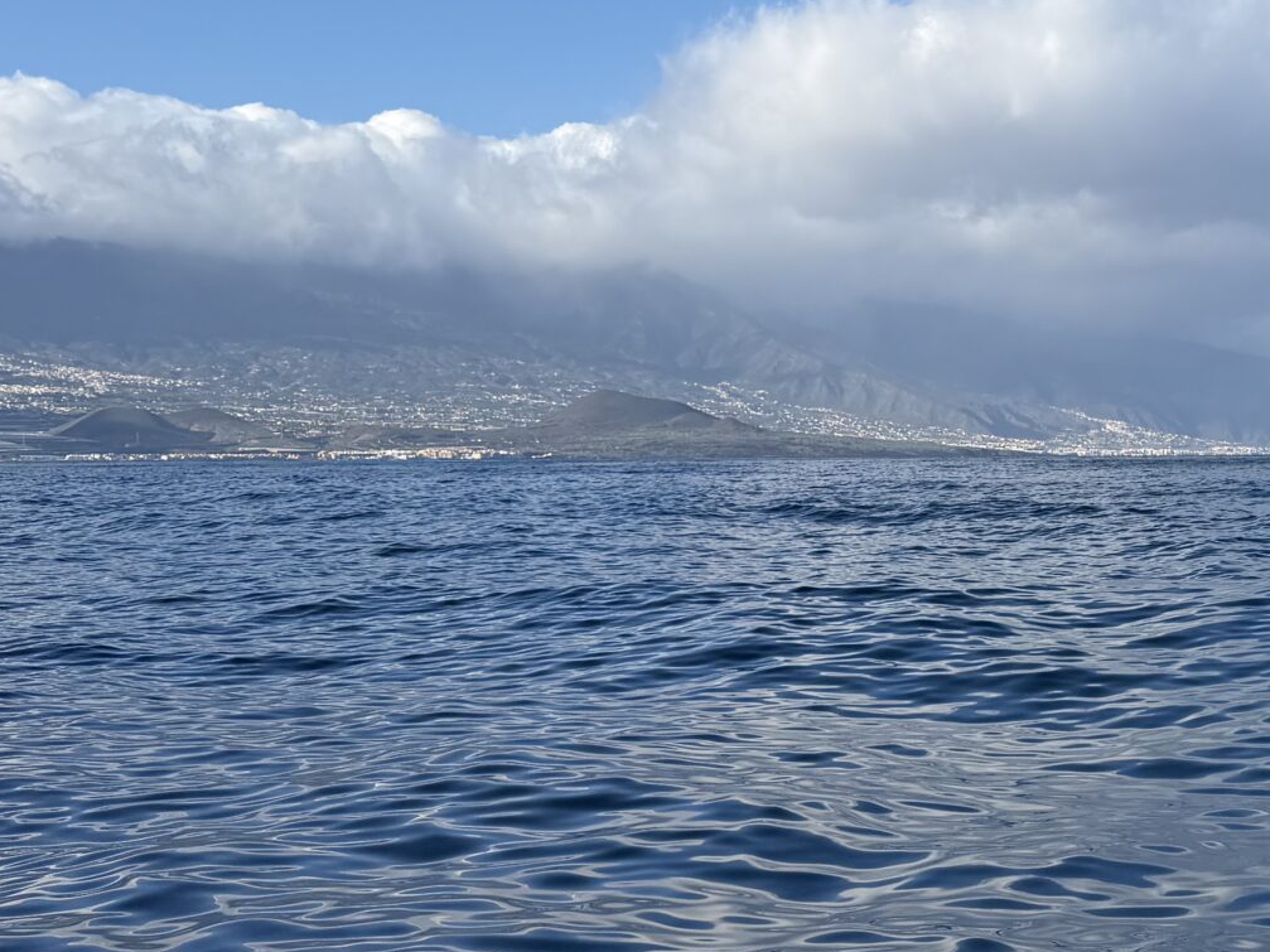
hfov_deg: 29.4
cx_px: 1300
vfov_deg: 24.0
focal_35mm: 61
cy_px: 503
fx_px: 2238
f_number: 1.78
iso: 80
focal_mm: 6.76
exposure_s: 1/4975
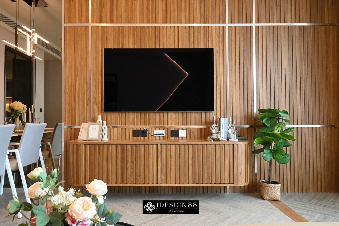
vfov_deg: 53.1
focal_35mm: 24
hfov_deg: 73.7
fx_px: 226
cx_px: 170
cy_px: 113
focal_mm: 16
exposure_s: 1/50
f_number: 8
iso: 1600
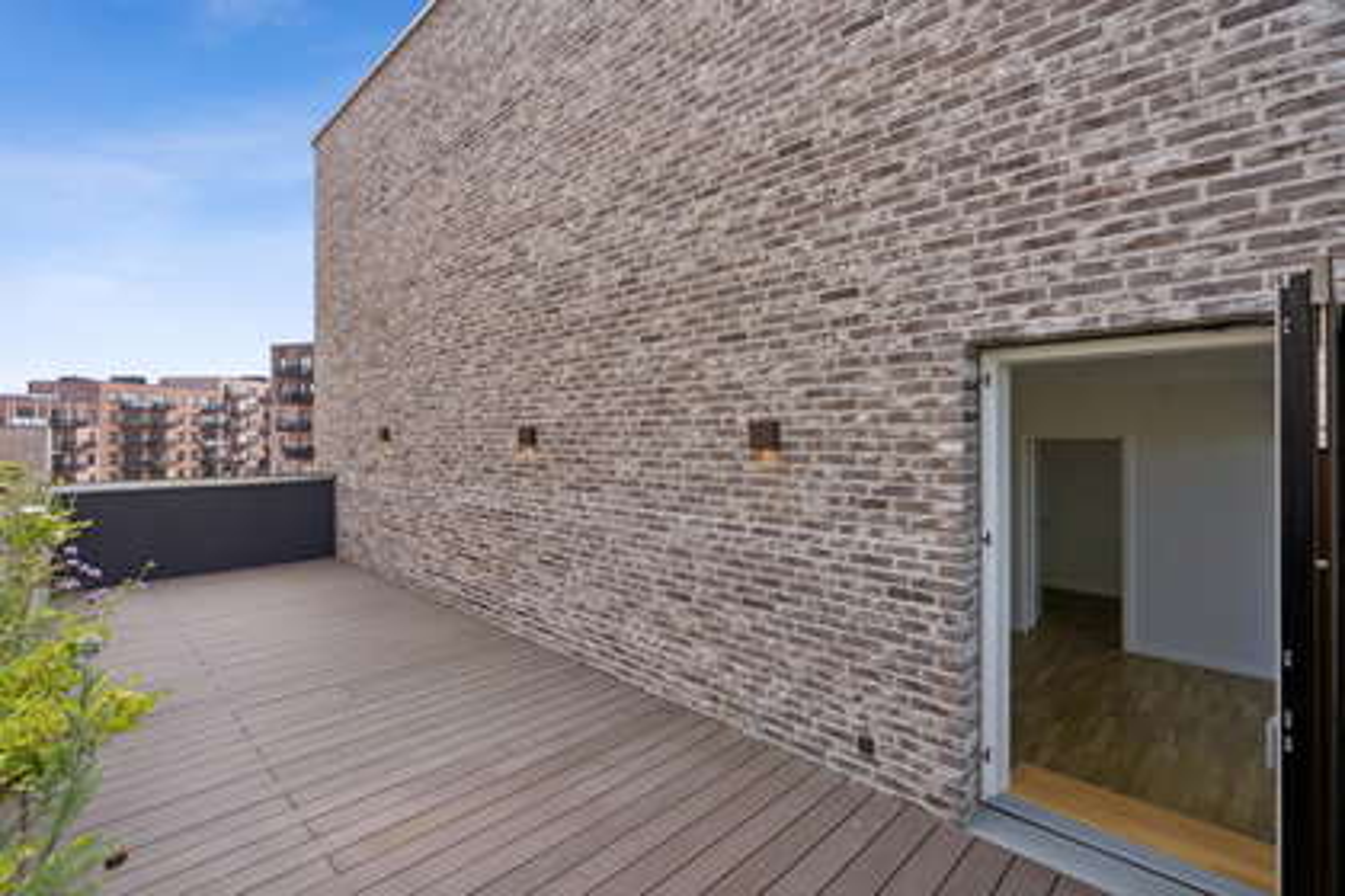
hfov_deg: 96.7
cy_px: 448
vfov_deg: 73.7
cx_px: 672
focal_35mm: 16
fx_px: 598
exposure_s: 1/800
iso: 200
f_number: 6.3
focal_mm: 16
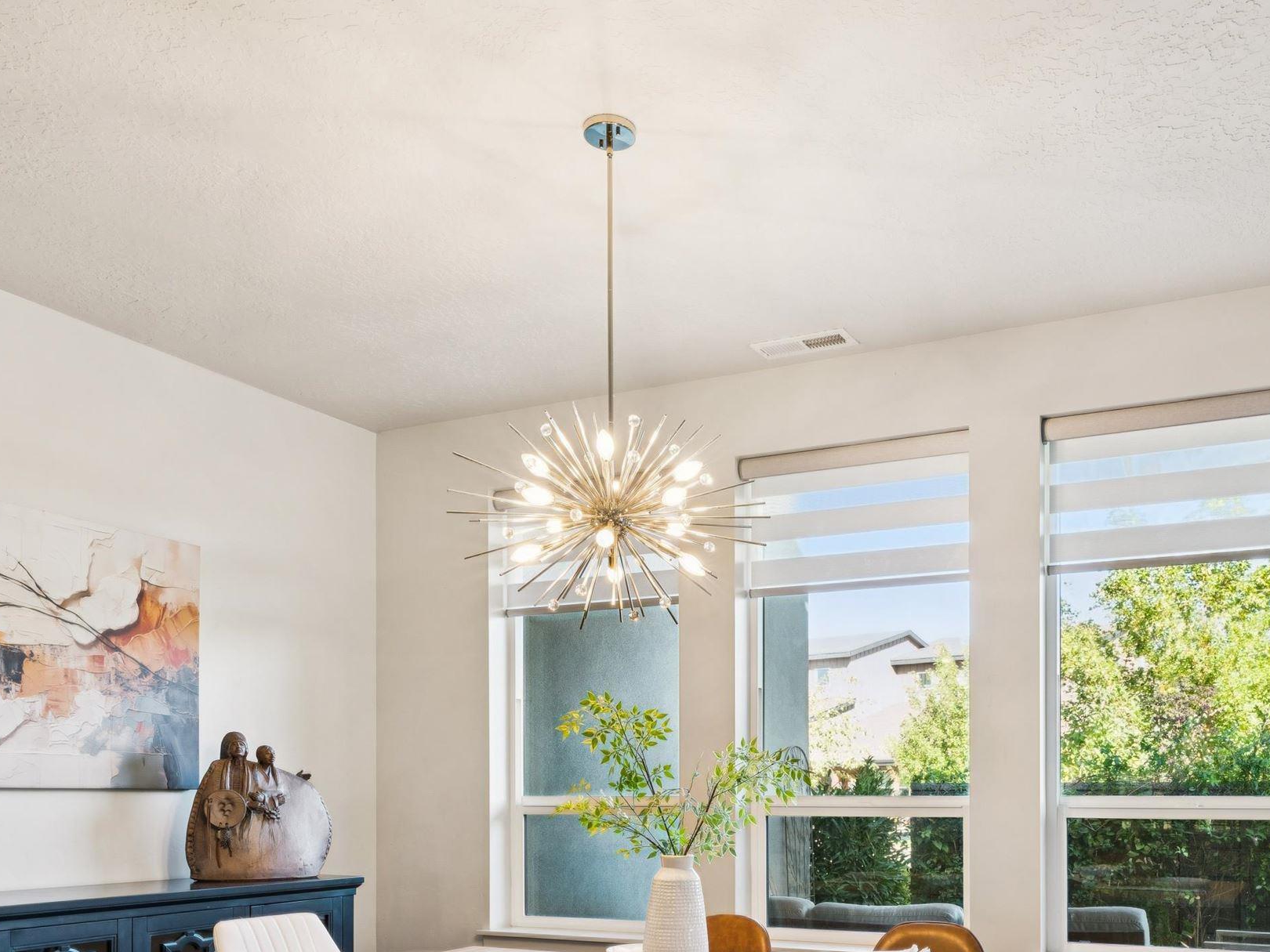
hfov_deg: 57.0
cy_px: 790
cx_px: 804
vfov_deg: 42.5
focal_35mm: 31
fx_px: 1151
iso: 400
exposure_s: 1/8
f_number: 13
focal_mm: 17.2
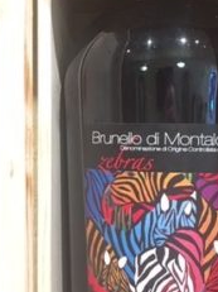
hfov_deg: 21.7
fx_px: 563
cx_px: 54
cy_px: 162
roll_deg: -0.2
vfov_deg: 29.0
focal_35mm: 67
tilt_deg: +1.2
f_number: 2.2
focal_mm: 4.15
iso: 80
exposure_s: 1/8
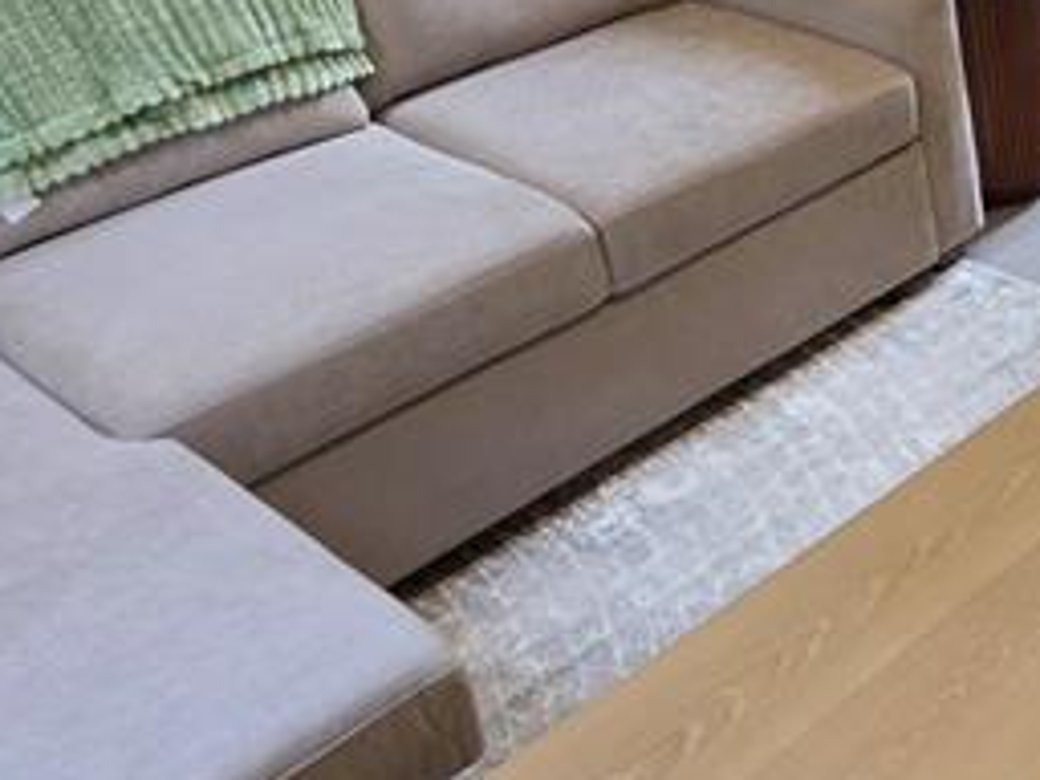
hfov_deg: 29.9
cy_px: 49
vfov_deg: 26.9
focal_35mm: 52
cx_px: 1328
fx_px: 1562
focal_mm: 2.2
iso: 160
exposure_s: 1/55.8
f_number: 1.9
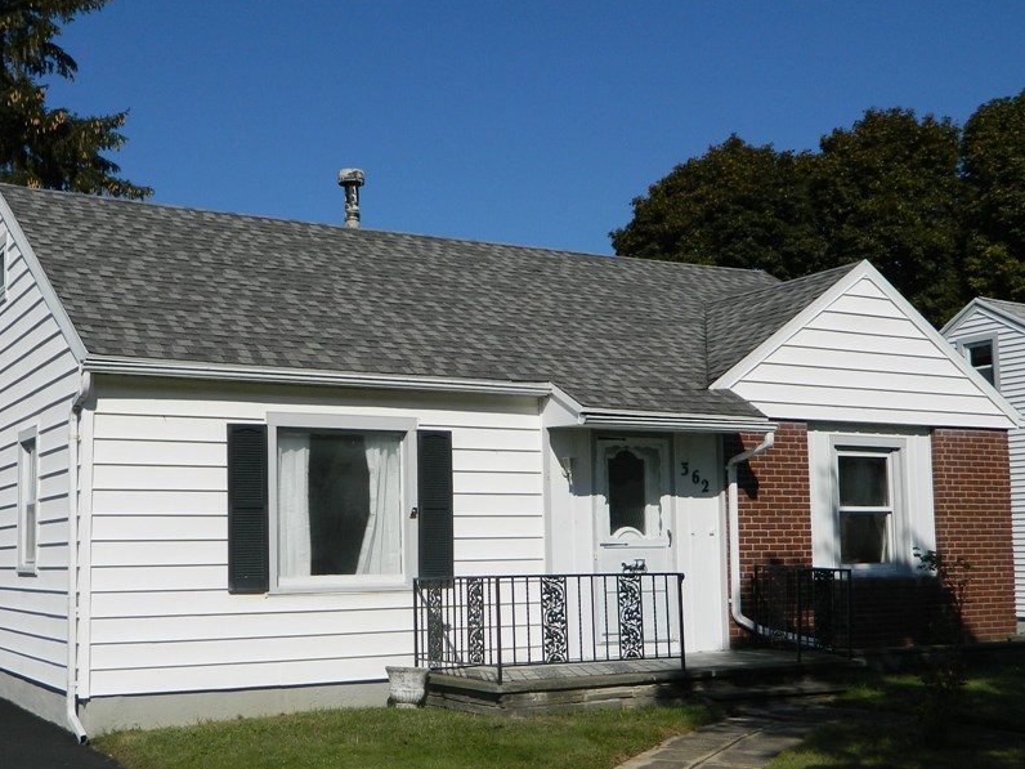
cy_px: 457
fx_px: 1332
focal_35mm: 45
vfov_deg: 32.1
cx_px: 403
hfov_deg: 41.9
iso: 110
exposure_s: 1/400
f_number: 9.4
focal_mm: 6.2
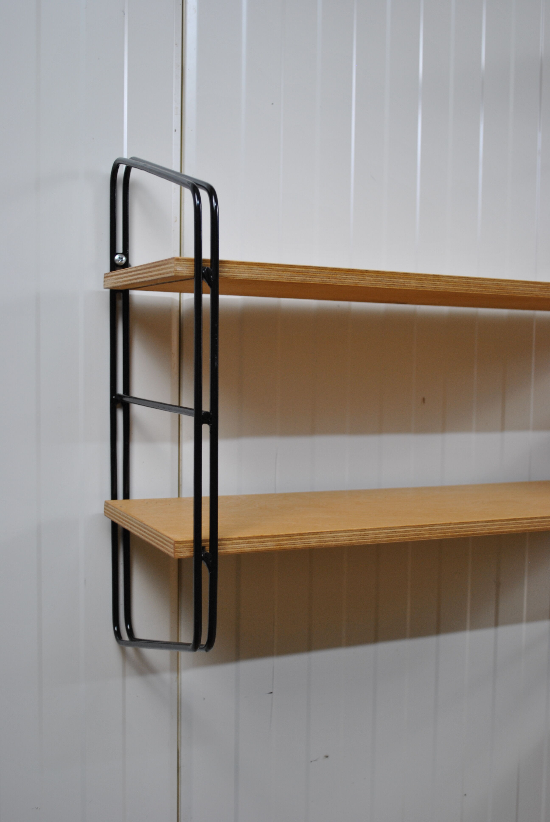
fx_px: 960
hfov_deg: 32.0
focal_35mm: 42
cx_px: 275
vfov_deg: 46.3
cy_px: 411
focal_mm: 28
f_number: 4.5
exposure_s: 1/25
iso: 200
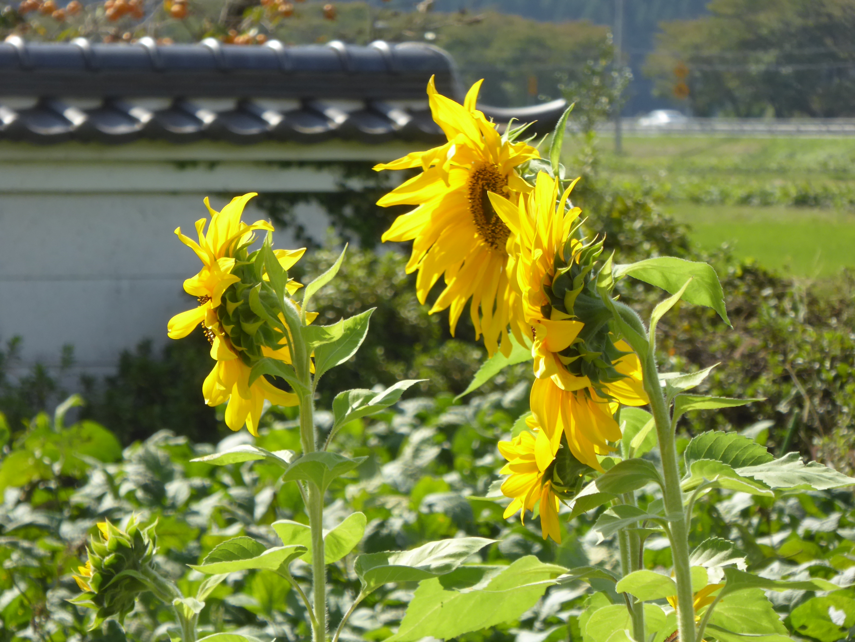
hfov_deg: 6.7
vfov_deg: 5.1
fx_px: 7262
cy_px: 321
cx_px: 428
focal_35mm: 294
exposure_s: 1/320
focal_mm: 47.5
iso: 125
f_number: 5.6
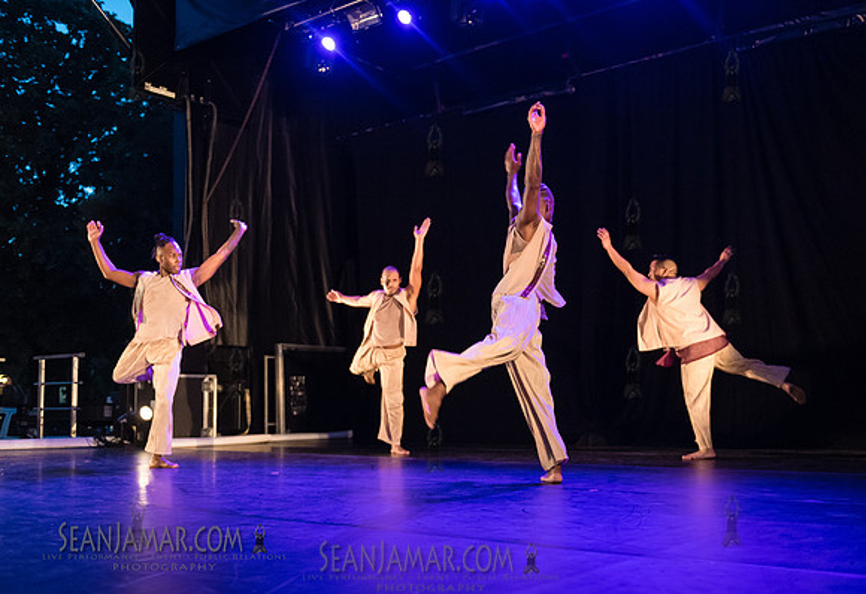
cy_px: 321
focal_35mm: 39
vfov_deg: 35.2
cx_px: 481
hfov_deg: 49.6
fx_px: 935
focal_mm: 35
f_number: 2.8
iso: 5000
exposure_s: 1/250
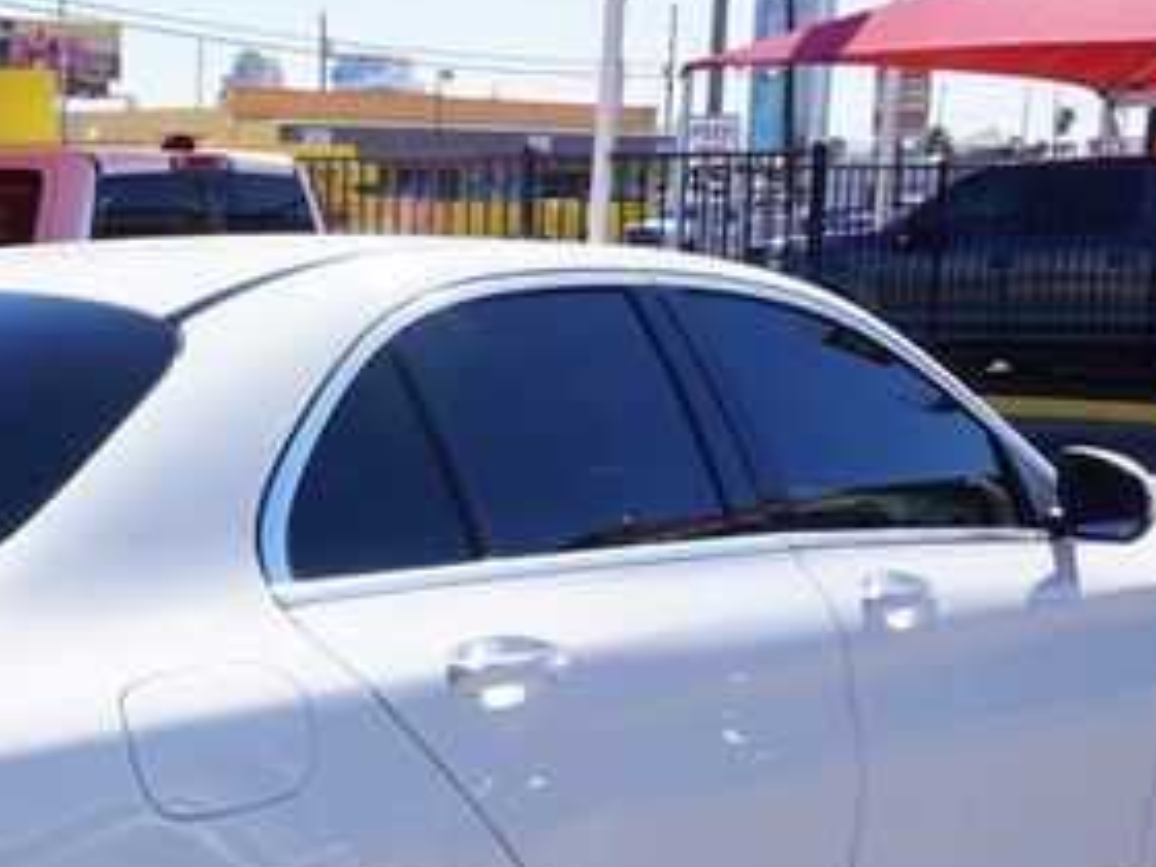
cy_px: 850
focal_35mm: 69
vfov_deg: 20.6
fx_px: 2307
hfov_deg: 27.3
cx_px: 161
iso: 100
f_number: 13
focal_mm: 21
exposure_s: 1/80
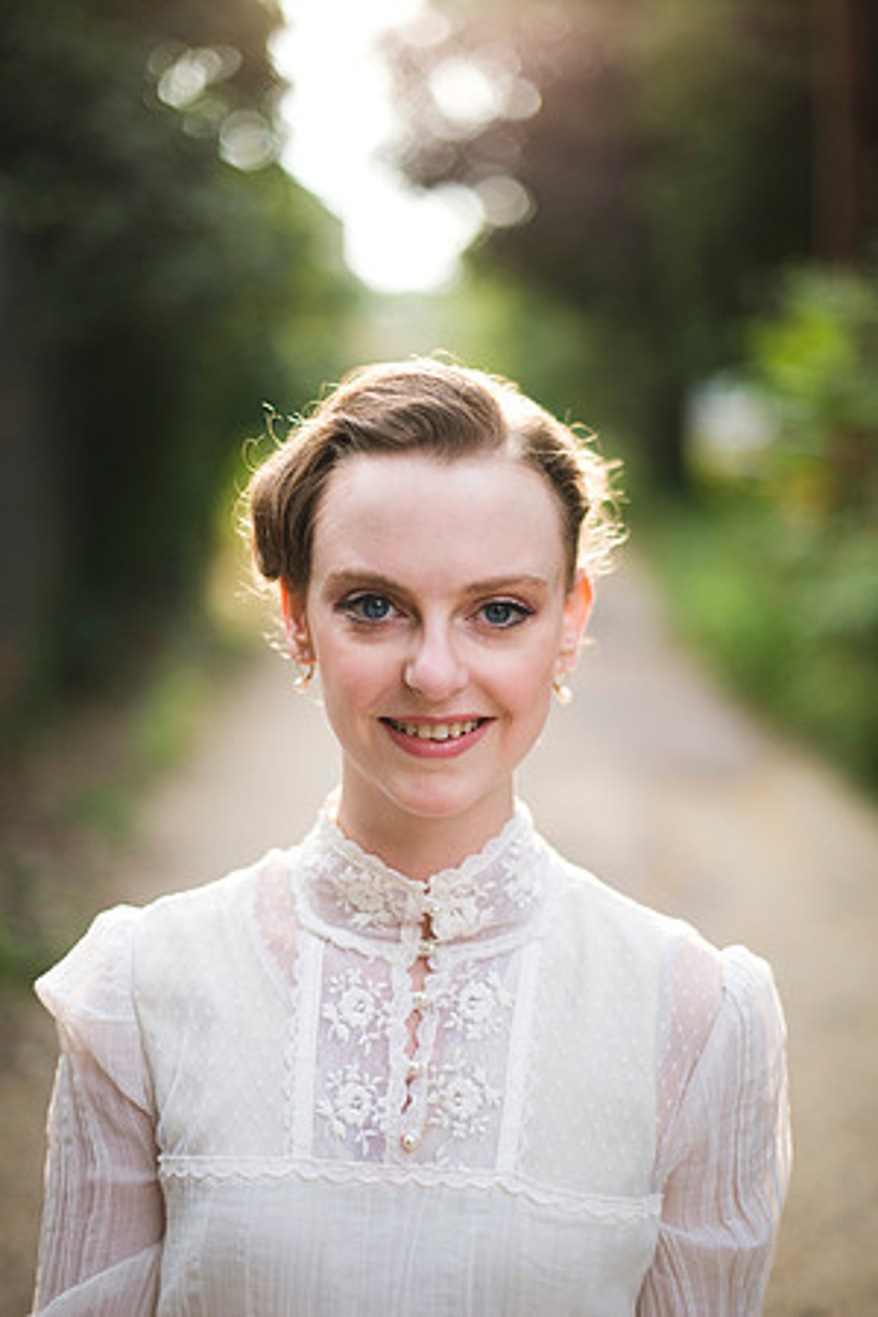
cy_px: 658
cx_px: 439
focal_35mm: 50
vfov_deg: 39.6
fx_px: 1829
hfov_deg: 27.0
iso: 200
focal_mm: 50
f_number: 1.4
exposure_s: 1/1000
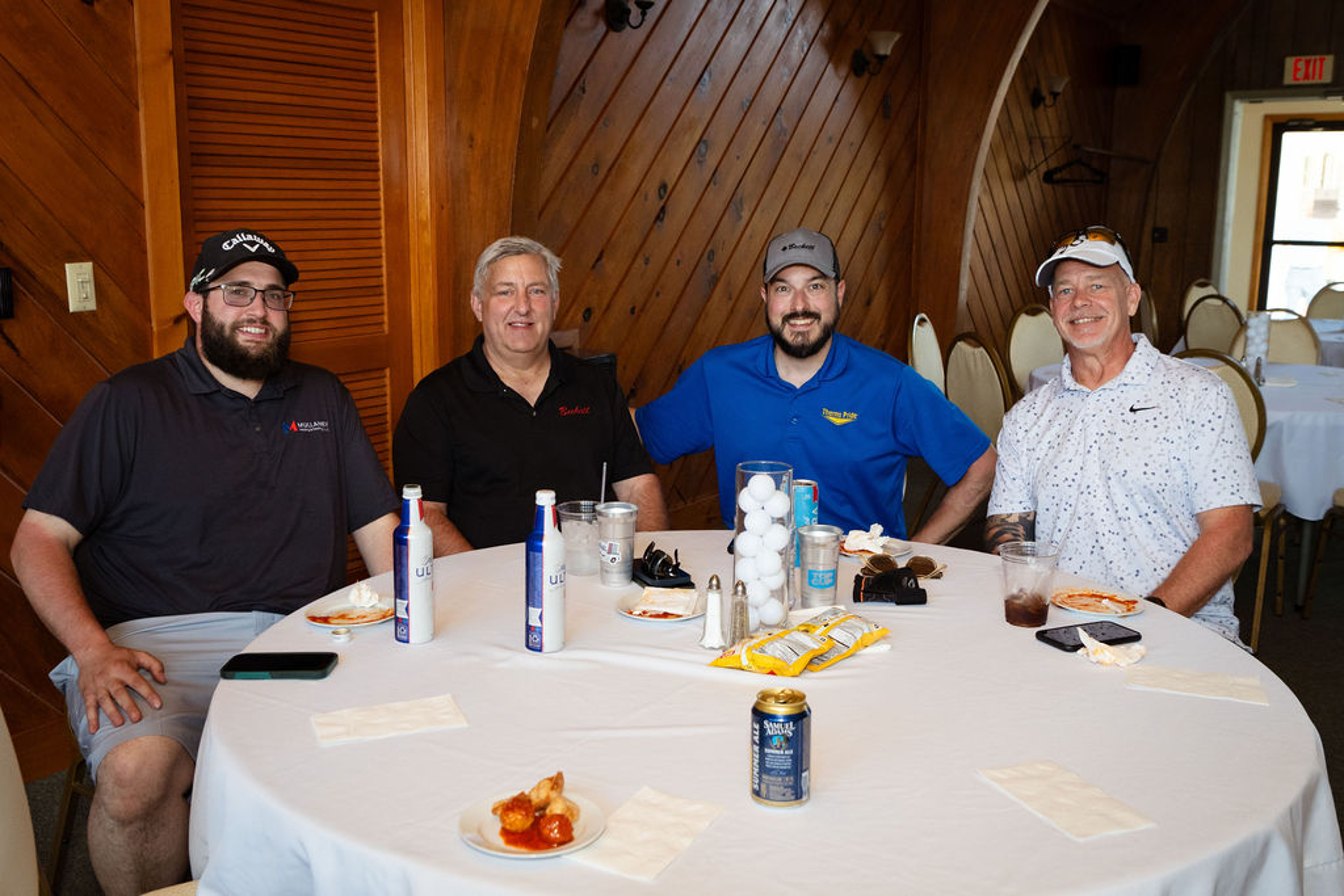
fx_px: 1364
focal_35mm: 37
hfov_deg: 52.4
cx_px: 651
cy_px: 466
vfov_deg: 36.4
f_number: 8
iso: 1600
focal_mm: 34
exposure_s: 1/250
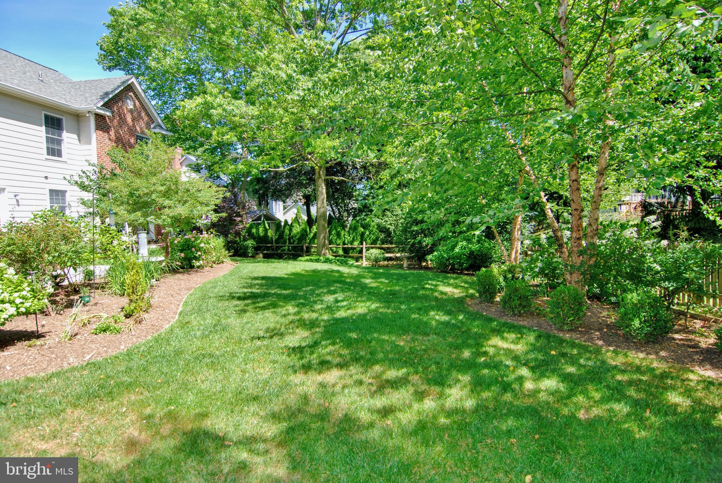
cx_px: 361
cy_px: 242
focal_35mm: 18
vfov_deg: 67.5
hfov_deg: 89.9
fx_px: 361
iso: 125
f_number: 5.6
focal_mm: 12
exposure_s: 1/125
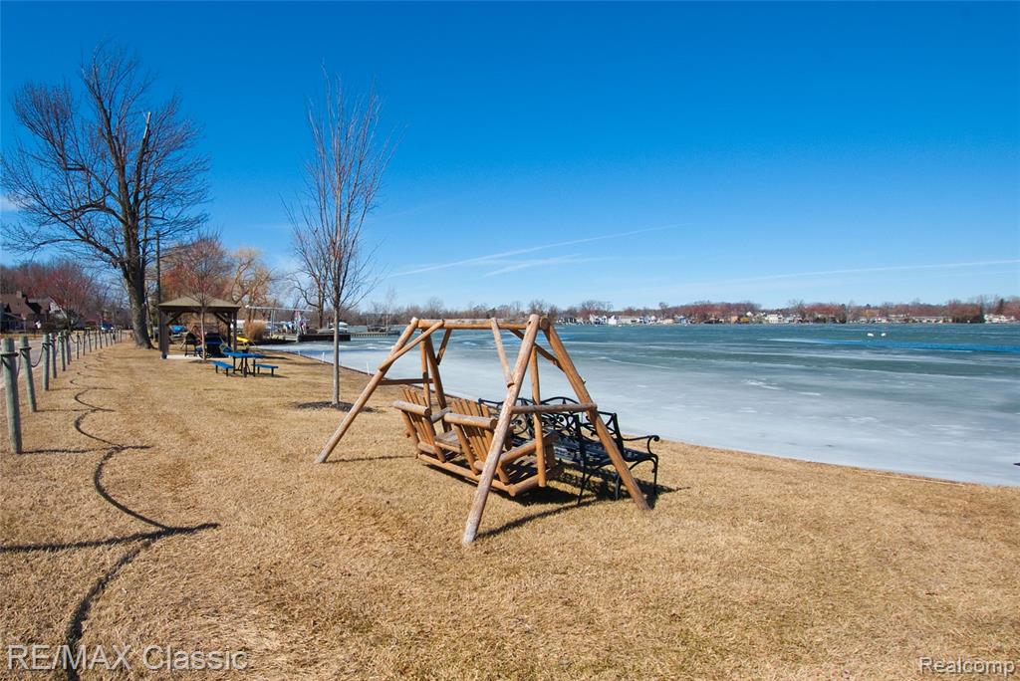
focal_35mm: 15
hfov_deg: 100.4
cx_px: 510
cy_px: 340
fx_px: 425
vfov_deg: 77.4
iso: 400
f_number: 11
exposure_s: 1/250
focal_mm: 10
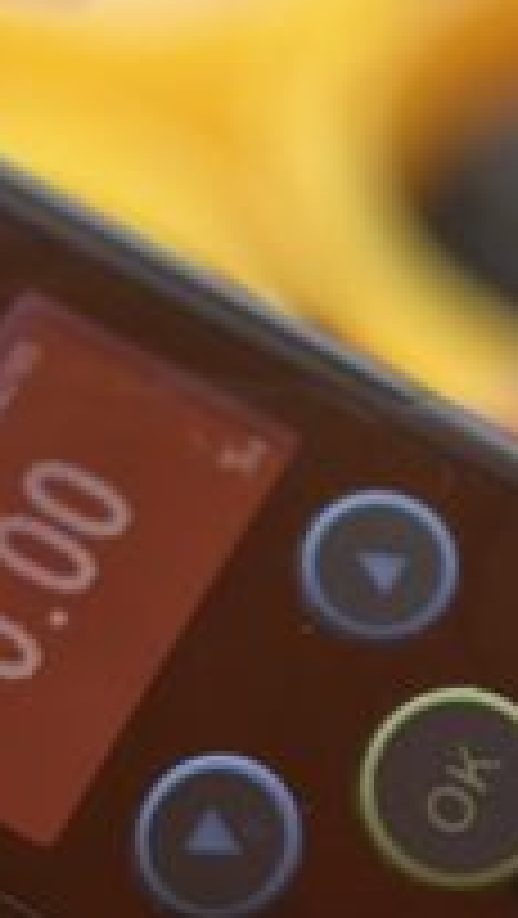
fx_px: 3462
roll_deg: -2.7
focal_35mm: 142
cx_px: 608
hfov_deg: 8.5
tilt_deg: -37.0
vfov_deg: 14.9
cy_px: 27
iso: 50
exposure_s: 1/322
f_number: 1.6
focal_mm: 5.1
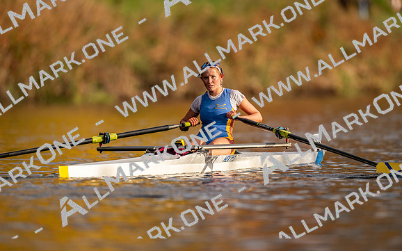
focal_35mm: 614
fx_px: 6726
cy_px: 119
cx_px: 201
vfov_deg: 2.1
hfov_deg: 3.4
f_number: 4
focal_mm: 600
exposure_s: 1/2500
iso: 250
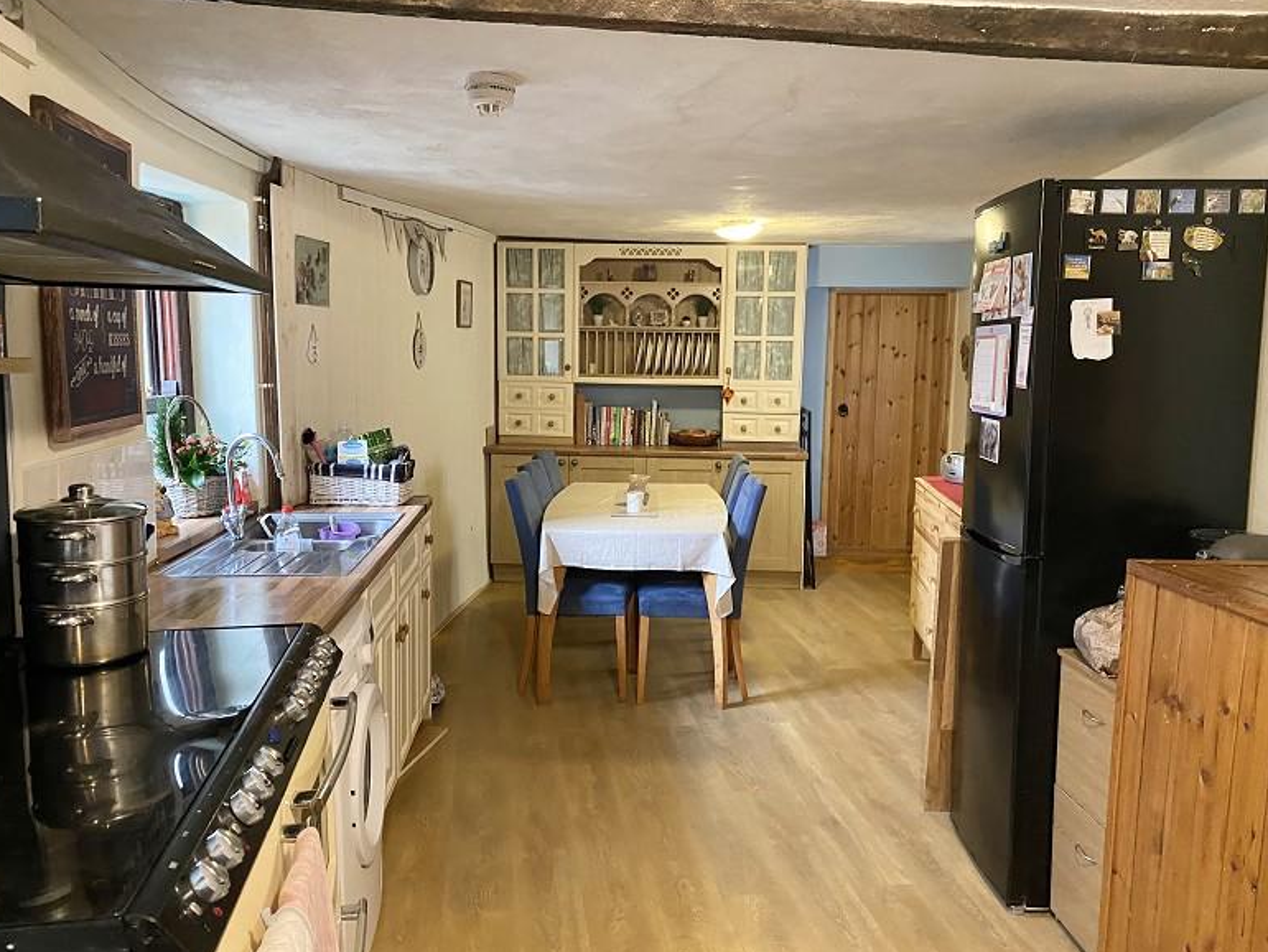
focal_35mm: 27
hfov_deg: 65.3
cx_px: 637
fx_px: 989
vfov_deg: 51.4
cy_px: 479
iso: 640
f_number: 1.8
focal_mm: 4.25
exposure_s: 1/33
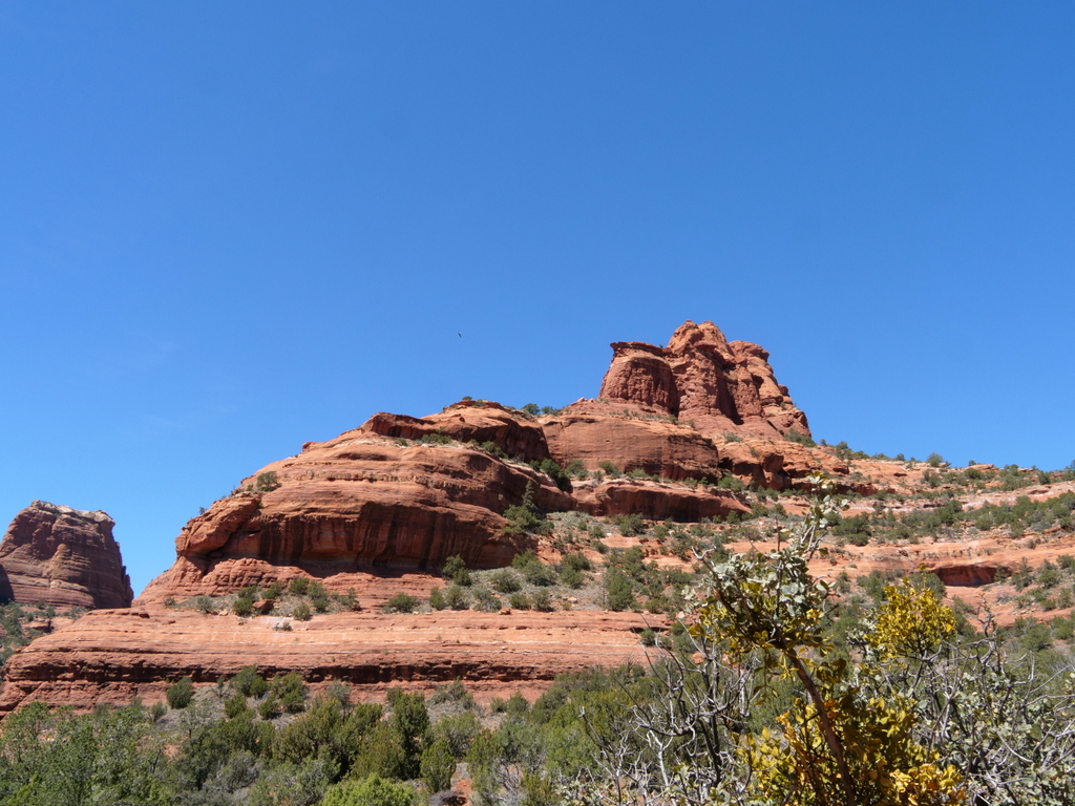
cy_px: 403
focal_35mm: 28
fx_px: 870
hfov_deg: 63.4
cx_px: 538
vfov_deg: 49.7
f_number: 13
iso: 200
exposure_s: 1/125
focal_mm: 14
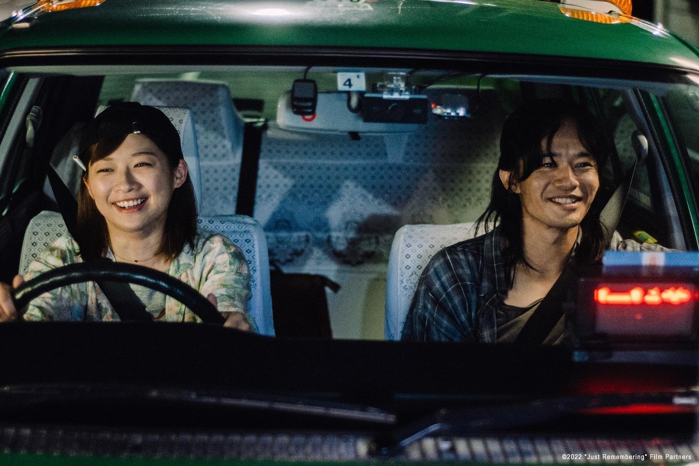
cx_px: 350
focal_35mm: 38
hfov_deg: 50.7
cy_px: 233
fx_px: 738
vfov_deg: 35.0
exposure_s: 1/250
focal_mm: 25
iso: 10000
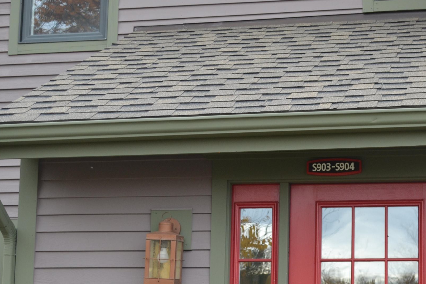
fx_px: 1148
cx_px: 288
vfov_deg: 14.1
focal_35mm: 97
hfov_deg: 20.9
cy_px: 196
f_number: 5.6
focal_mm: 34
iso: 250
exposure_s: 1/125
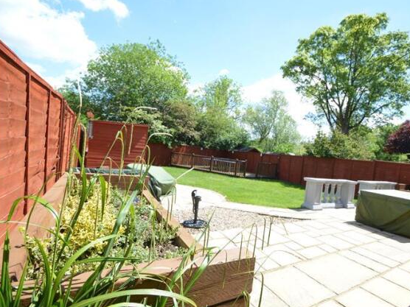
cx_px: 224
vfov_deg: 74.7
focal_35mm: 17
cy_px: 157
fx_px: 201
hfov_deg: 90.8
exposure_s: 1/160
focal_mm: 10
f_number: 6.3
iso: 100
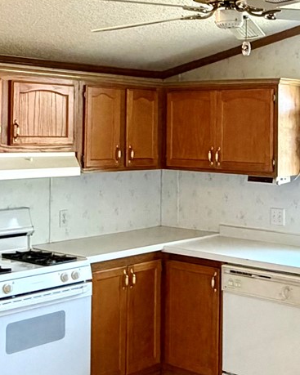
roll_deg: +0.0
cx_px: 222
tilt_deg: +1.7
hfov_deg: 24.7
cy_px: 114
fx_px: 677
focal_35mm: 61
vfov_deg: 30.7
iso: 250
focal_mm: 2.22
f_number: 2.2
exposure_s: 1/60
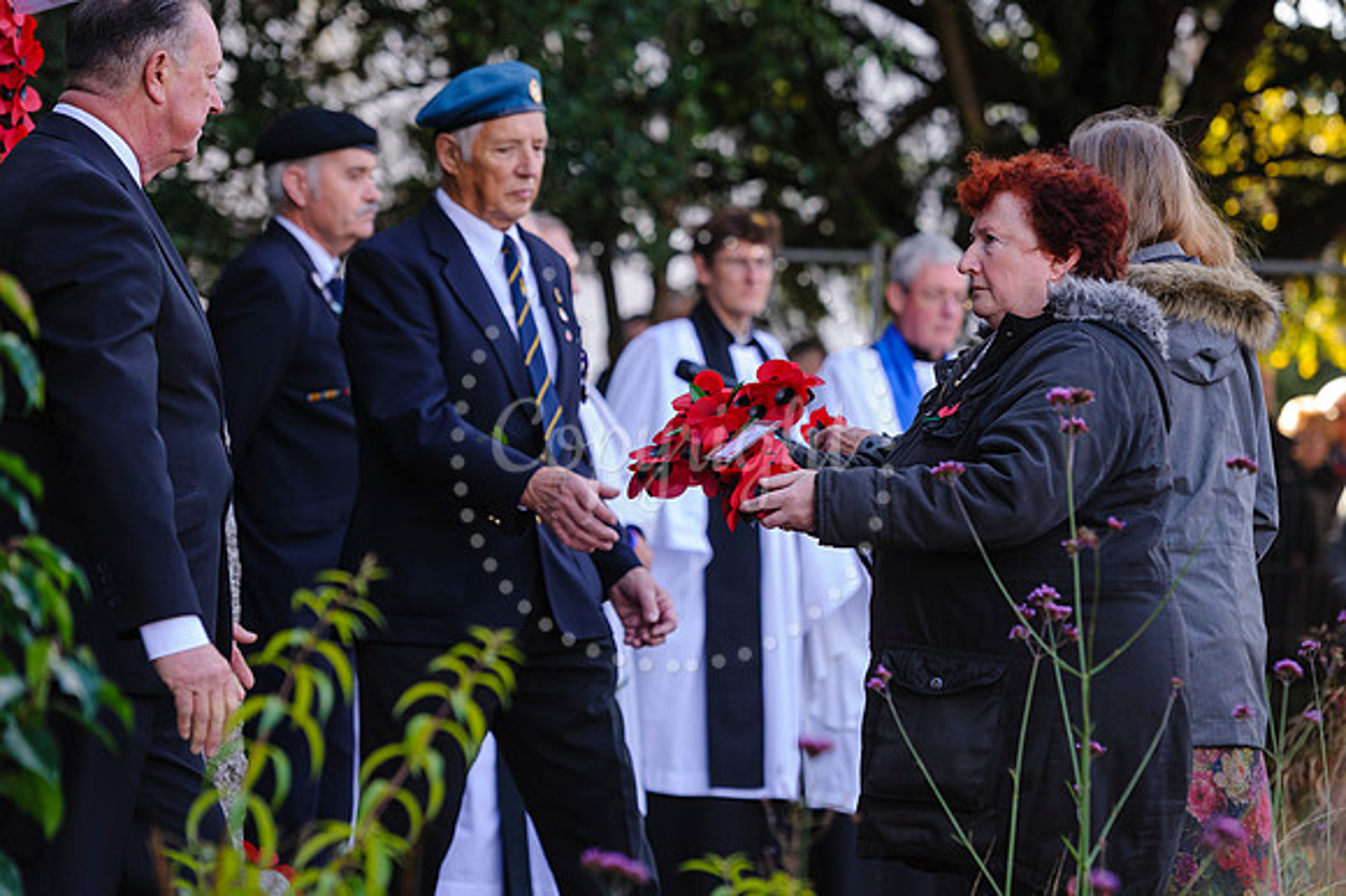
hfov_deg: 12.1
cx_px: 792
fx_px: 6373
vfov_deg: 8.0
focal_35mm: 171
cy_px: 448
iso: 800
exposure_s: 1/500
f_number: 4.8
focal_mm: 145
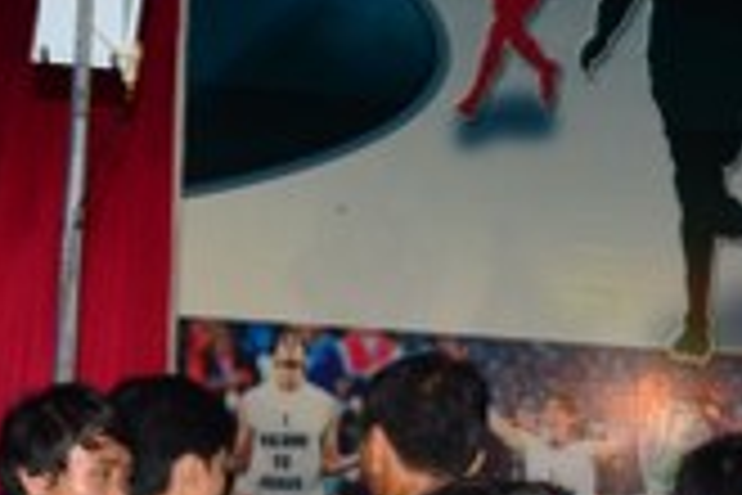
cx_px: 274
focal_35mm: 130
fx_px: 2679
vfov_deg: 10.3
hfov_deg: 15.7
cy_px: 673
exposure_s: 1/60
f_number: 4
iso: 100
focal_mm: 22
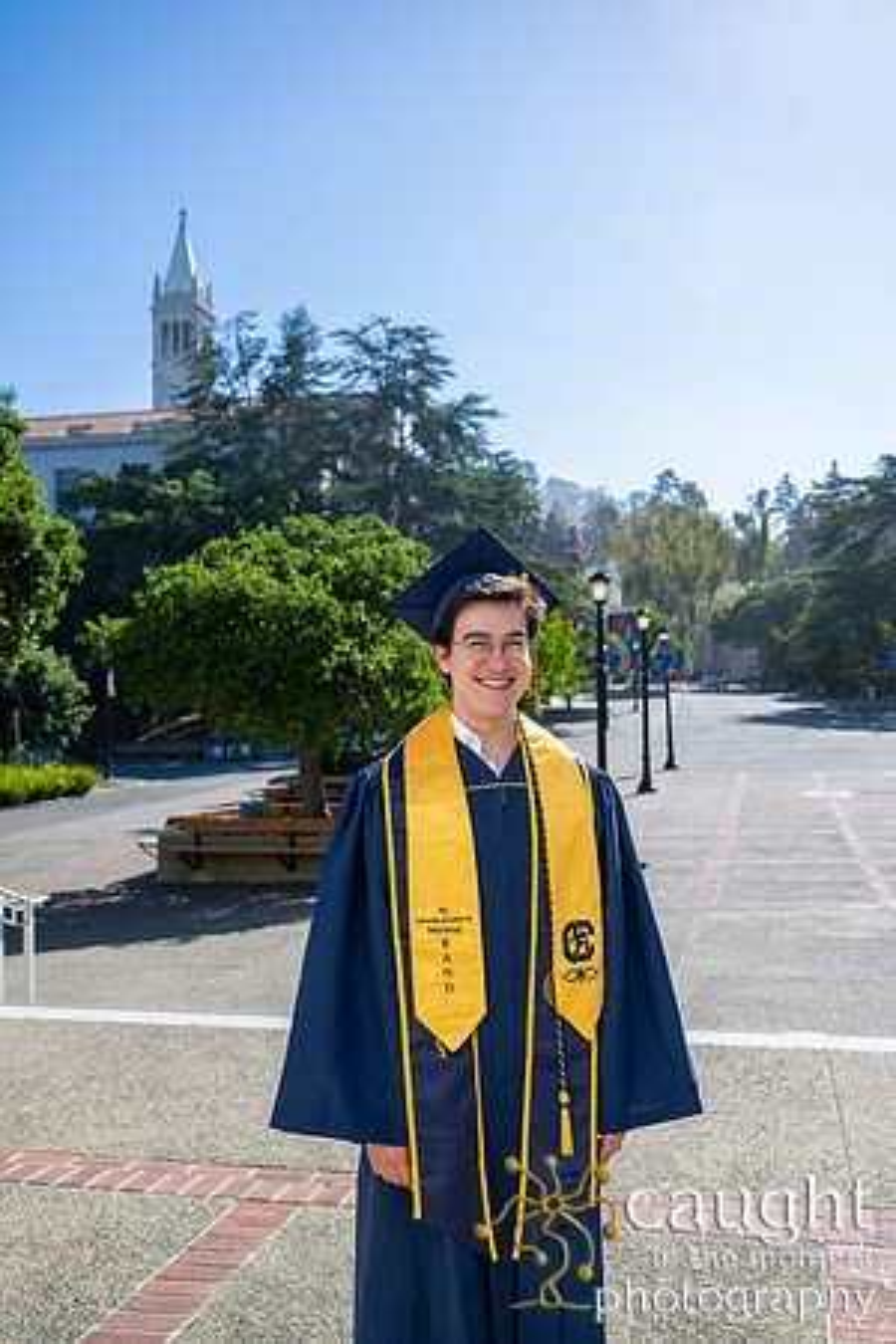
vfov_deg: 53.1
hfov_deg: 36.9
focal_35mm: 36
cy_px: 672
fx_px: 1344
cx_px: 448
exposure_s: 1/1600
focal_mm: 36
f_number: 5
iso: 400
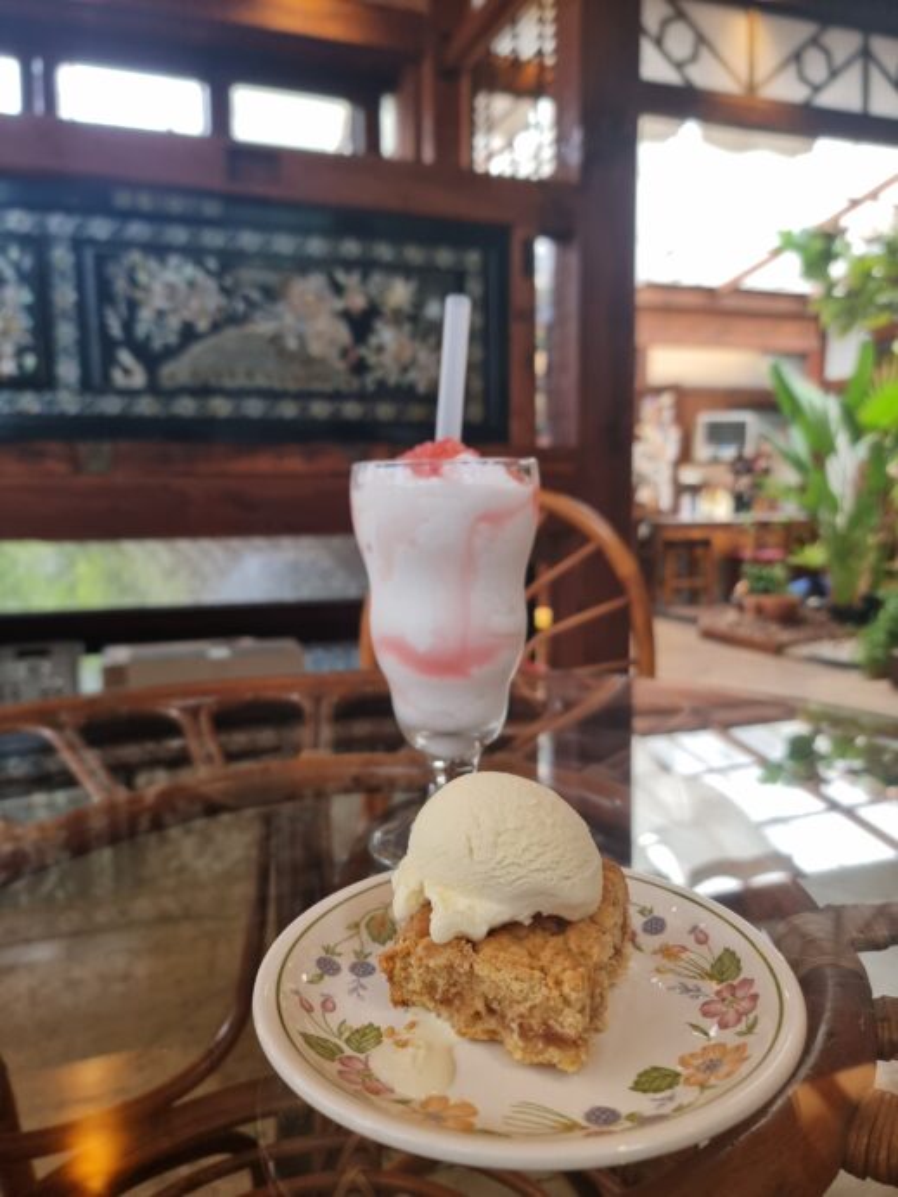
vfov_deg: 71.6
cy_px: 598
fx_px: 830
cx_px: 449
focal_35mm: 24
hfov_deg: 56.8
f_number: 1.8
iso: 250
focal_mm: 6.7
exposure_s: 1/120
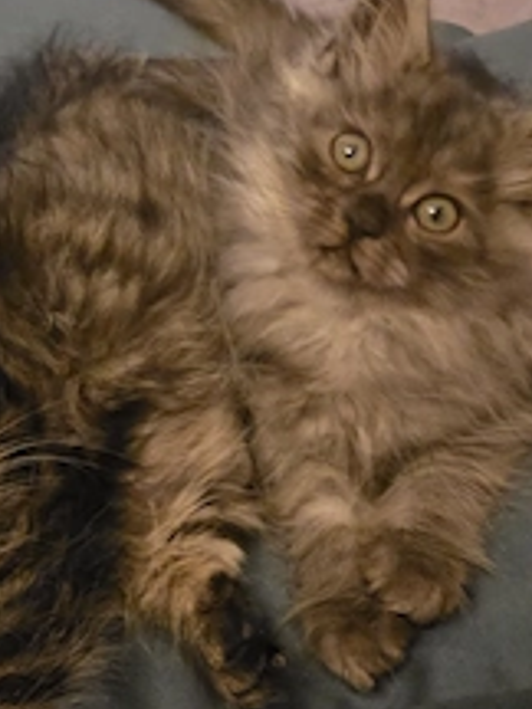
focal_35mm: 128
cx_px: 99
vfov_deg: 15.4
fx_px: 2623
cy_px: 374
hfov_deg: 11.5
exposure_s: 1/33.4
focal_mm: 7
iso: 2000
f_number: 2.4
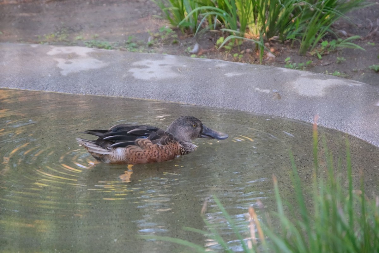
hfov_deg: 10.1
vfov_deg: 6.8
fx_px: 2137
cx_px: 190
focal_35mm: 203
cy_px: 126
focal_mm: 135
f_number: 5.6
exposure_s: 1/60
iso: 3200
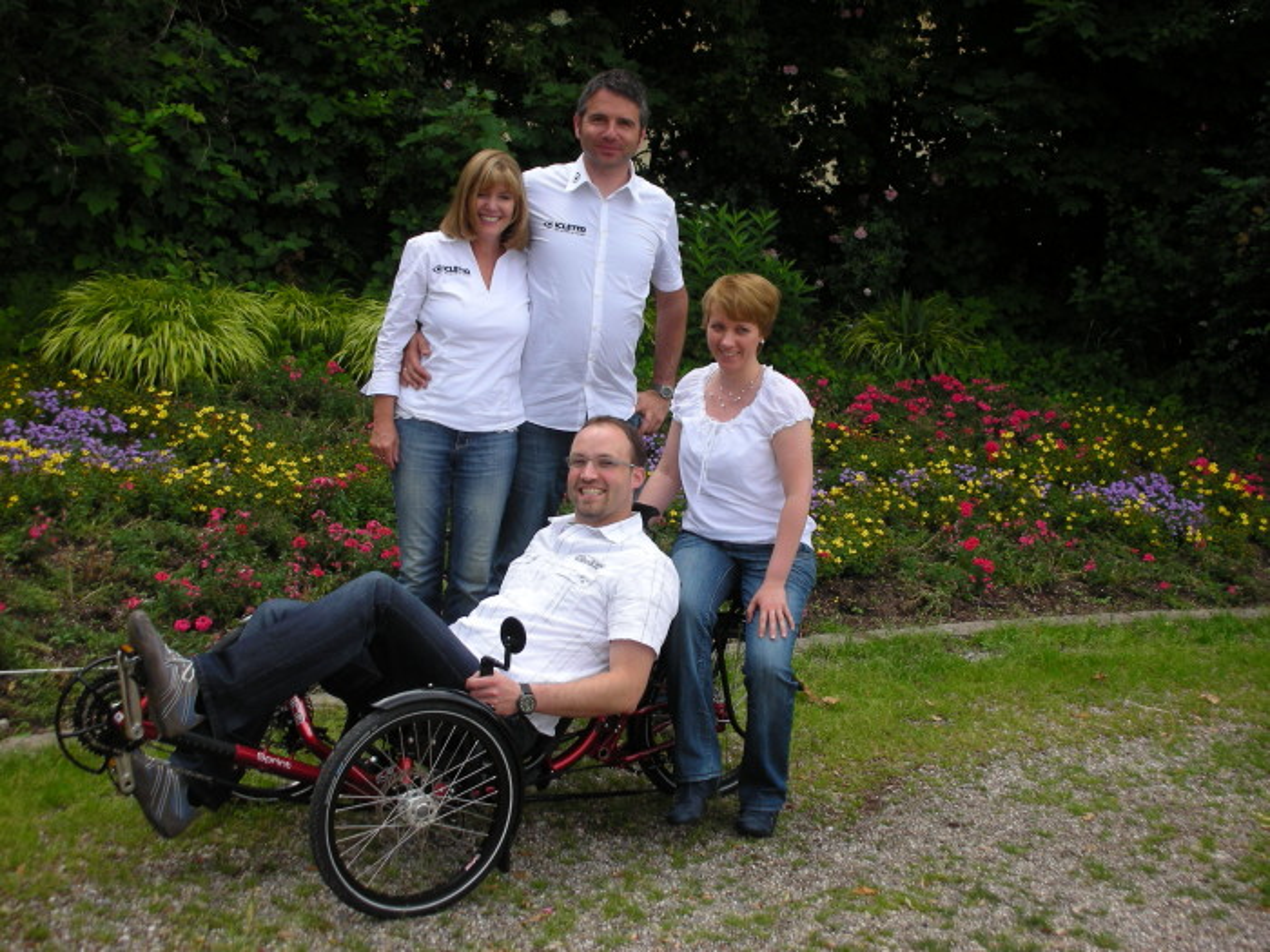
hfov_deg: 36.2
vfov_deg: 27.5
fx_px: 1944
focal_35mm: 53
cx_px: 635
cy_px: 476
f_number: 3.7
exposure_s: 1/229
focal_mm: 8.8
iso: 50
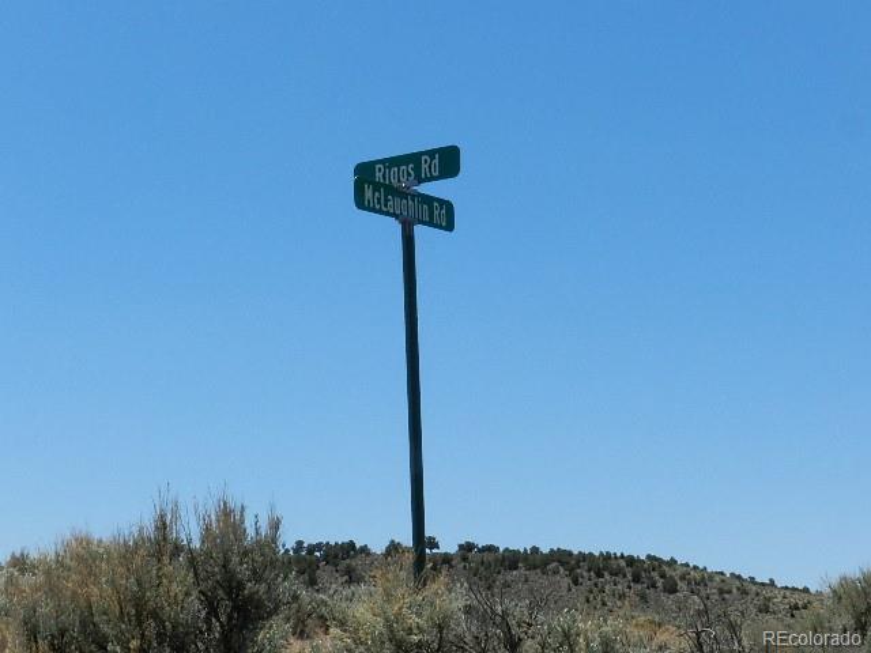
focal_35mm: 76
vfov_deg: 19.4
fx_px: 1912
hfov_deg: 25.7
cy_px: 326
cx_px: 436
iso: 160
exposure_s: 1/160
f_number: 4.8
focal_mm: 13.5
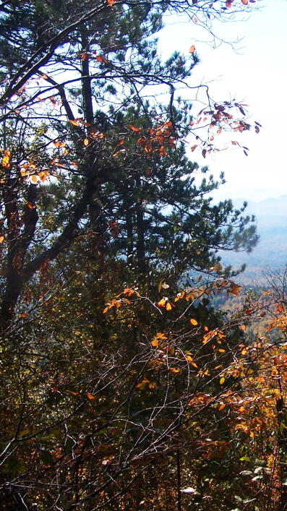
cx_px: 266
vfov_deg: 34.9
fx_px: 813
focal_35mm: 60
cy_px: 240
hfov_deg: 19.6
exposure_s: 1/640
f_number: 4
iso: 80
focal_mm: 6.3
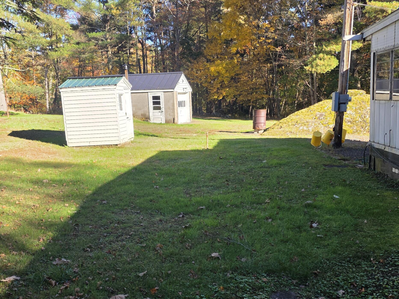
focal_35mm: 37
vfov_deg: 38.6
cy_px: 162
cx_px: 215
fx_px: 427
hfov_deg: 50.1
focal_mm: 6.3
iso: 80
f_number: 1.7
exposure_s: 1/1232
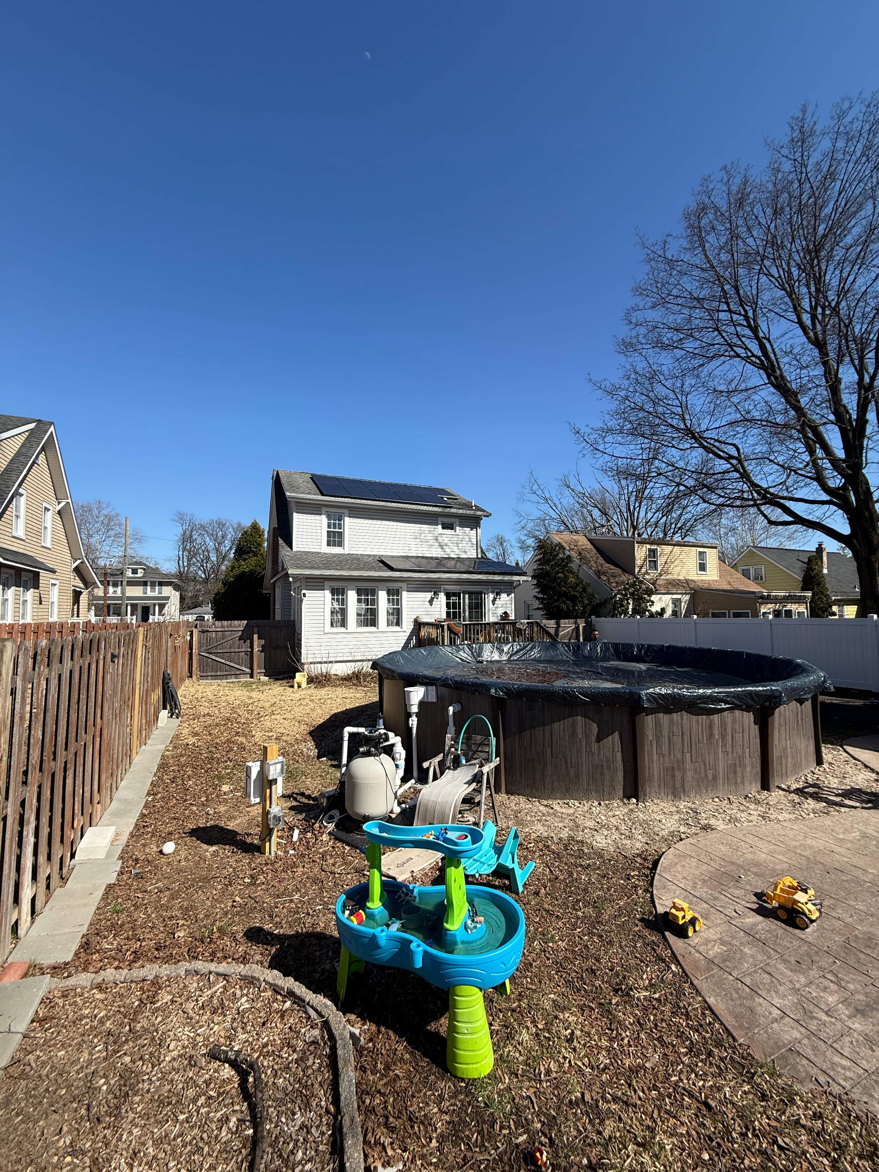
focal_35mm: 14
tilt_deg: +3.1
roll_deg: +1.4
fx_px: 474
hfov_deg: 85.7
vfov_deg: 102.1
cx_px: 440
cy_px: 586
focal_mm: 2.22
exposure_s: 1/1961
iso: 50
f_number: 2.2
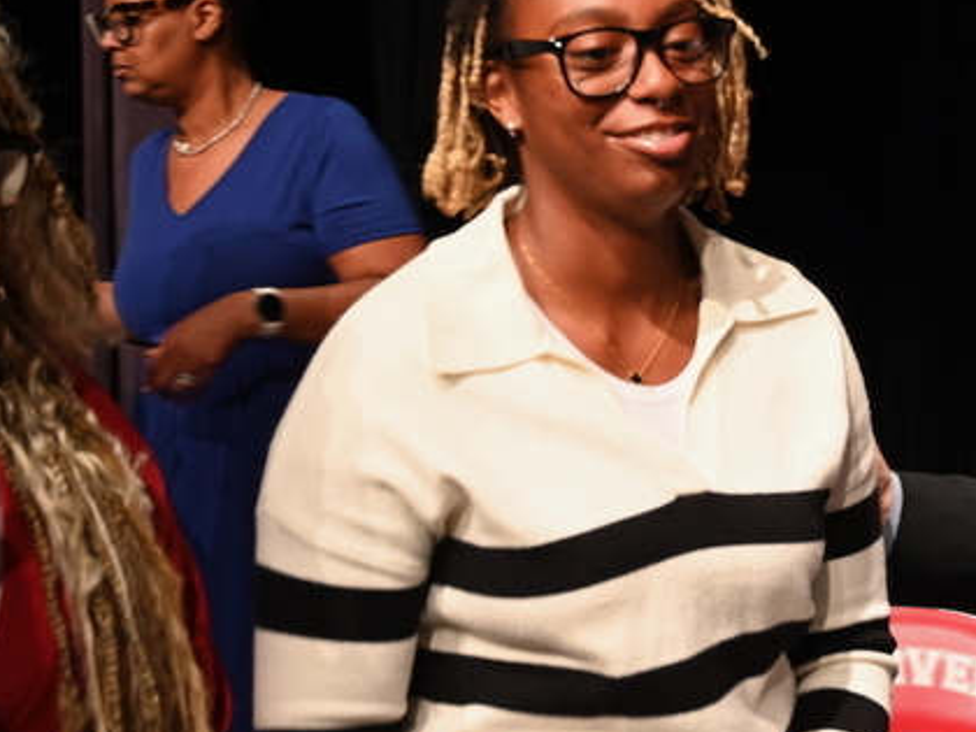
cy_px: 444
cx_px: 790
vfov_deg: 19.6
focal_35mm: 75
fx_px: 2115
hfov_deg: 25.5
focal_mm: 32
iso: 2000
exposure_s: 1/100
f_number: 6.3
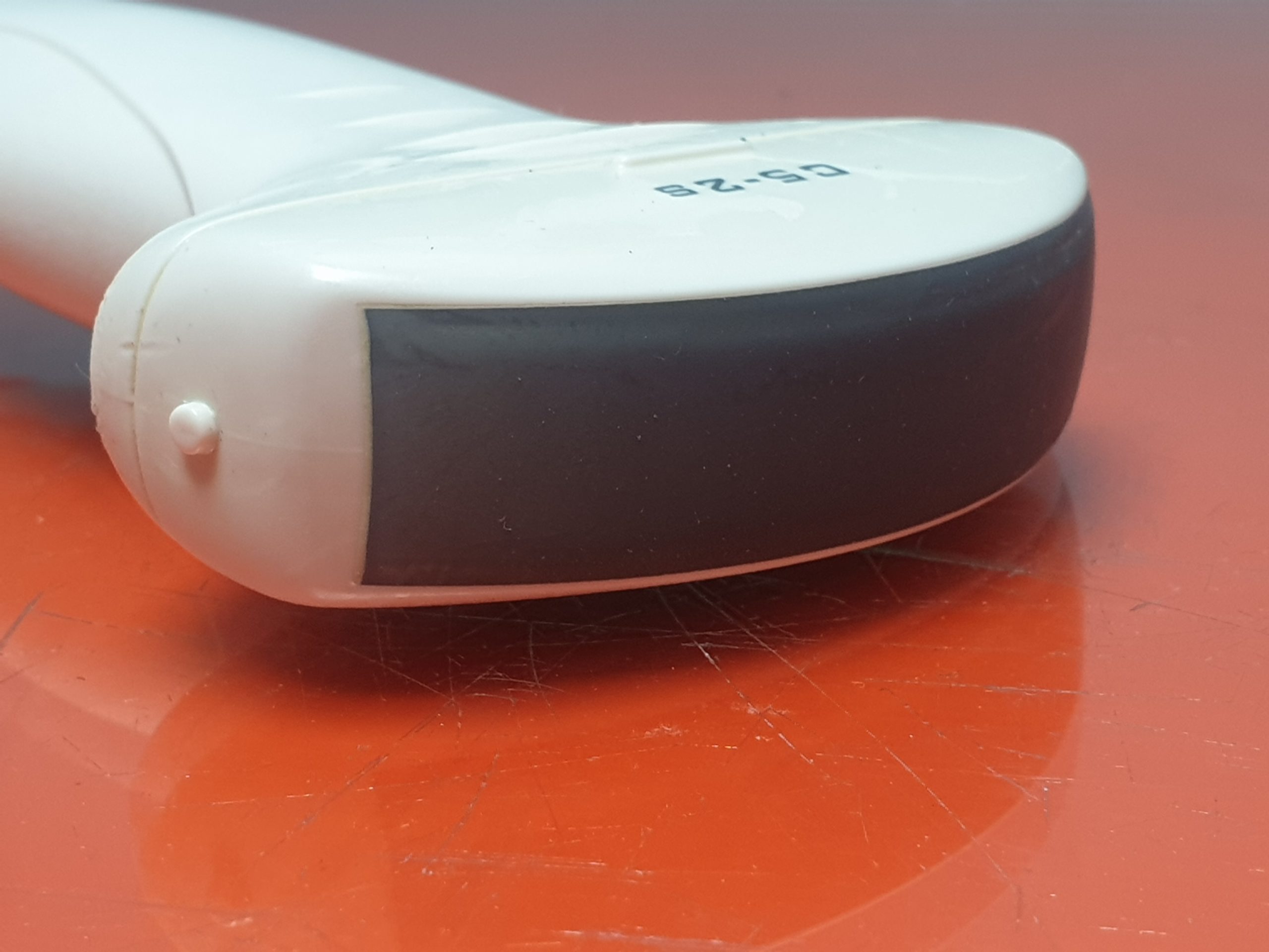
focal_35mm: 26
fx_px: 953
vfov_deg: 53.1
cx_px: 634
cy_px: 476
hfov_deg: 67.3
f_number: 2.4
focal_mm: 4.3
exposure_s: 1/50
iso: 100
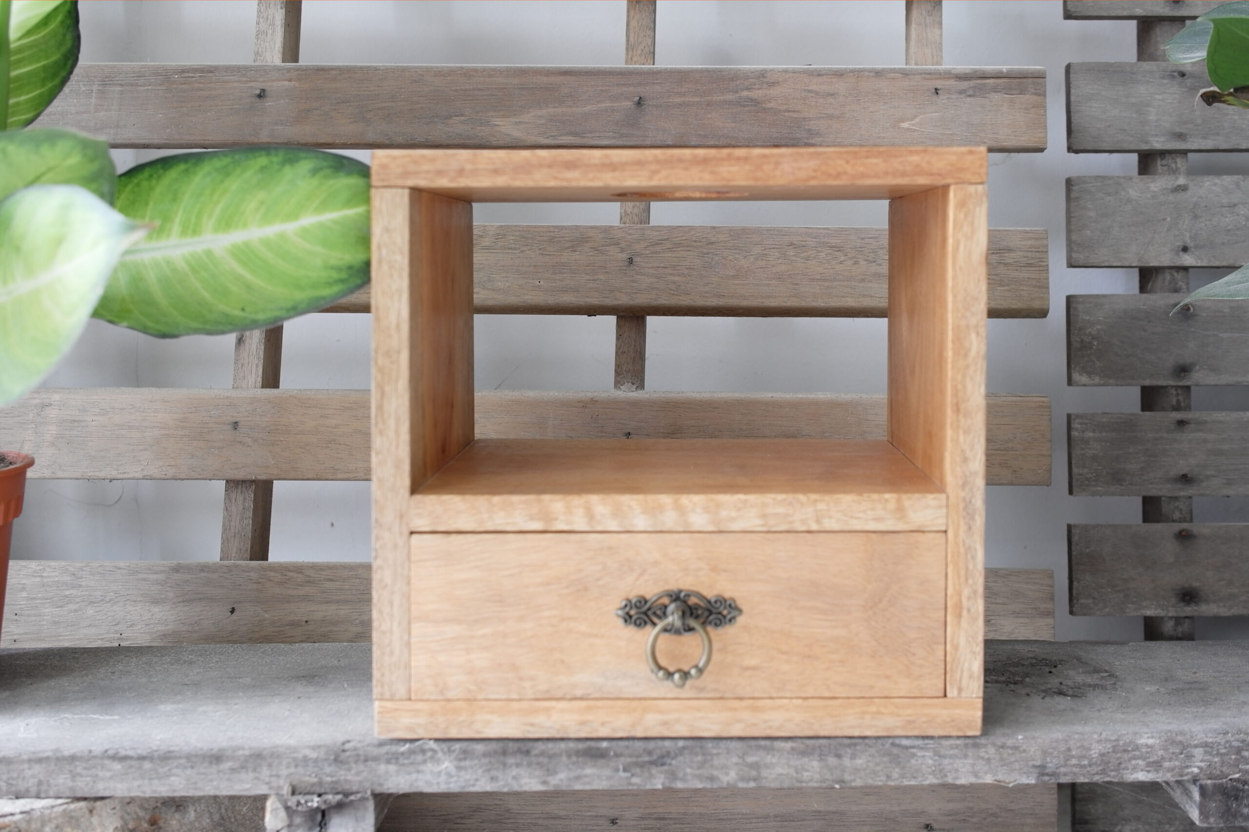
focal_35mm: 34
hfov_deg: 55.8
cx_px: 624
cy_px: 416
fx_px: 1179
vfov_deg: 38.8
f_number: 3.2
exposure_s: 1/80
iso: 200
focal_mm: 23
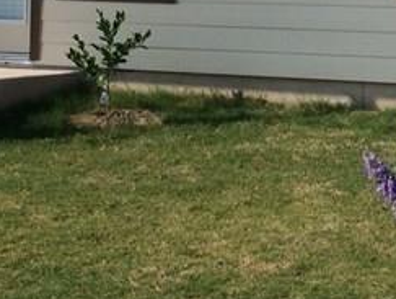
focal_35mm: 122
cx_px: 174
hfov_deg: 16.1
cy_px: -46
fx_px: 1398
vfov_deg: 12.0
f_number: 2.2
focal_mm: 4.15
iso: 32
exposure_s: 1/2933
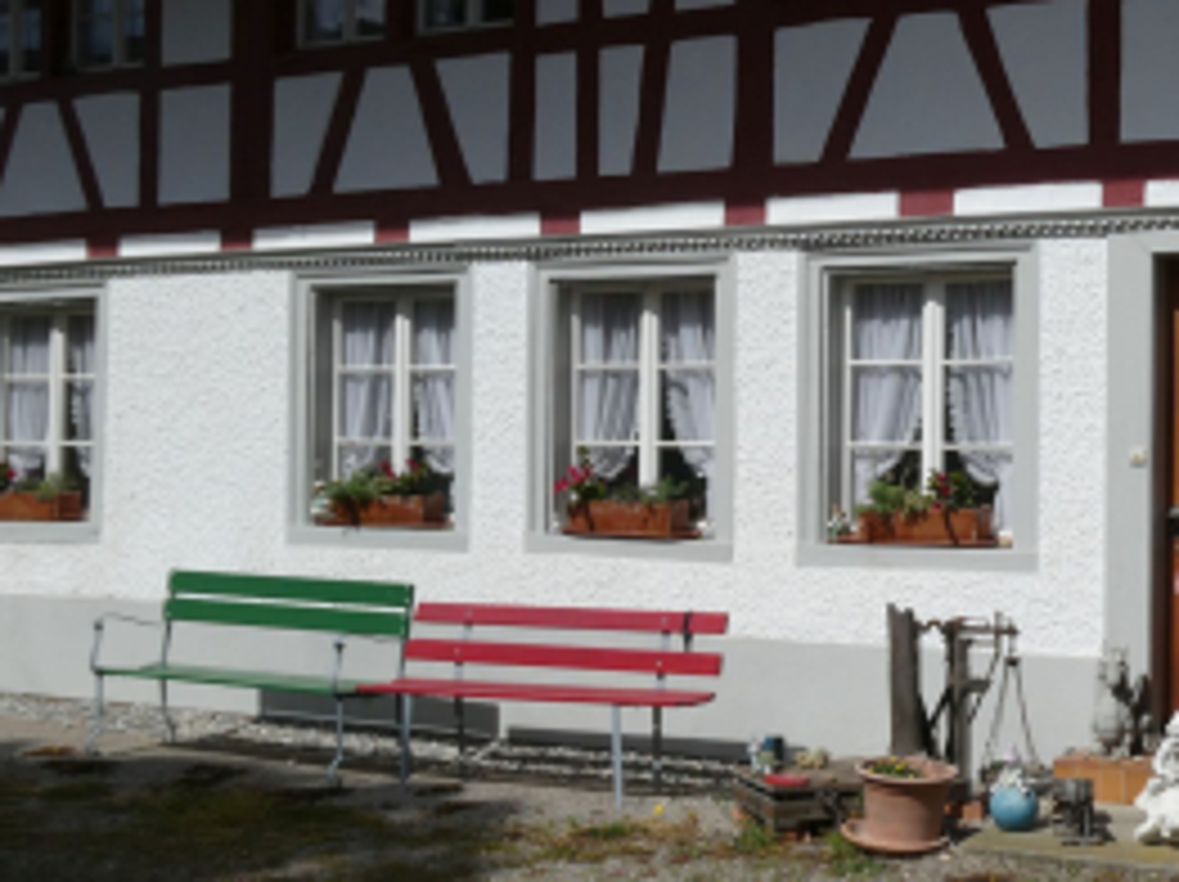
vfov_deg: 25.6
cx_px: 853
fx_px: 1940
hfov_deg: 33.3
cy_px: 450
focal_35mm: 57
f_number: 5
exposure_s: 1/1000
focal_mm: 6.3
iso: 80
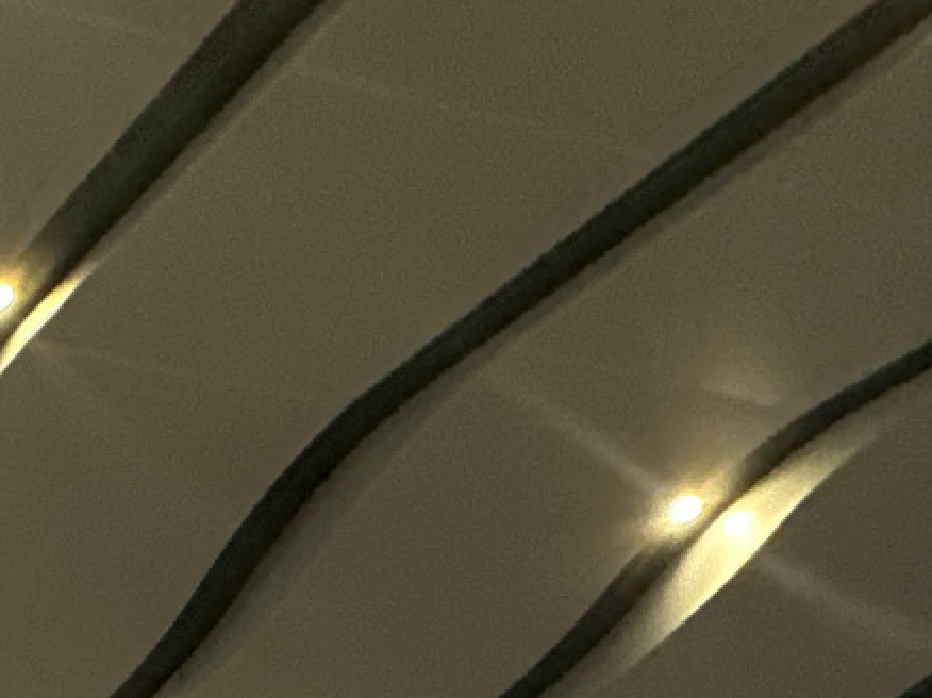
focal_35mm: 64
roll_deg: -1.4
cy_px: 1417
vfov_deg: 16.8
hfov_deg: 21.7
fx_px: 1722
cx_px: -666
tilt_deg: +2.8
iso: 160
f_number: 2.2
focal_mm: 2.22
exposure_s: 1/50
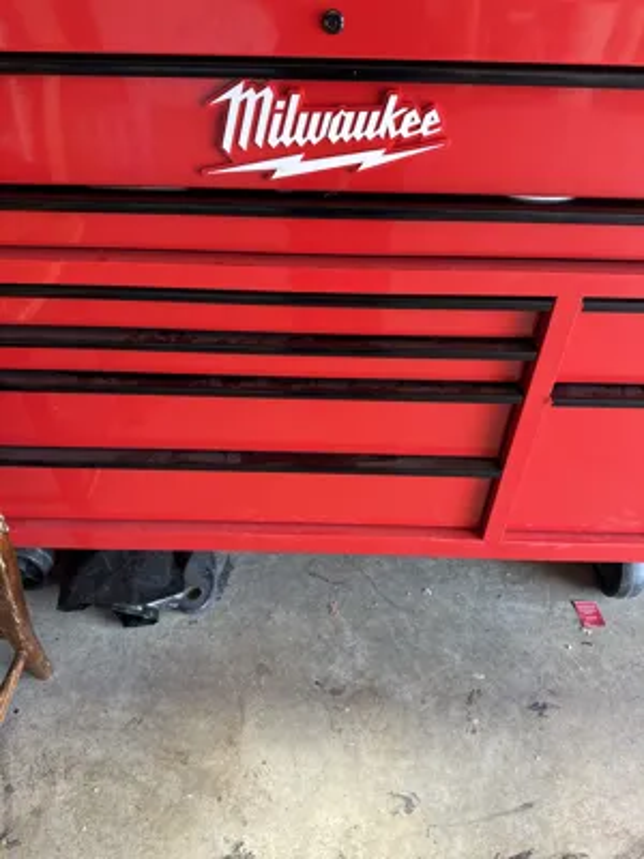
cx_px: 322
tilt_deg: -42.2
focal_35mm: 24
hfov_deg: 56.8
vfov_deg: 71.6
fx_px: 595
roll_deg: -3.4
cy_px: 430
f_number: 1.78
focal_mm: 6.86
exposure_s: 1/60
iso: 160
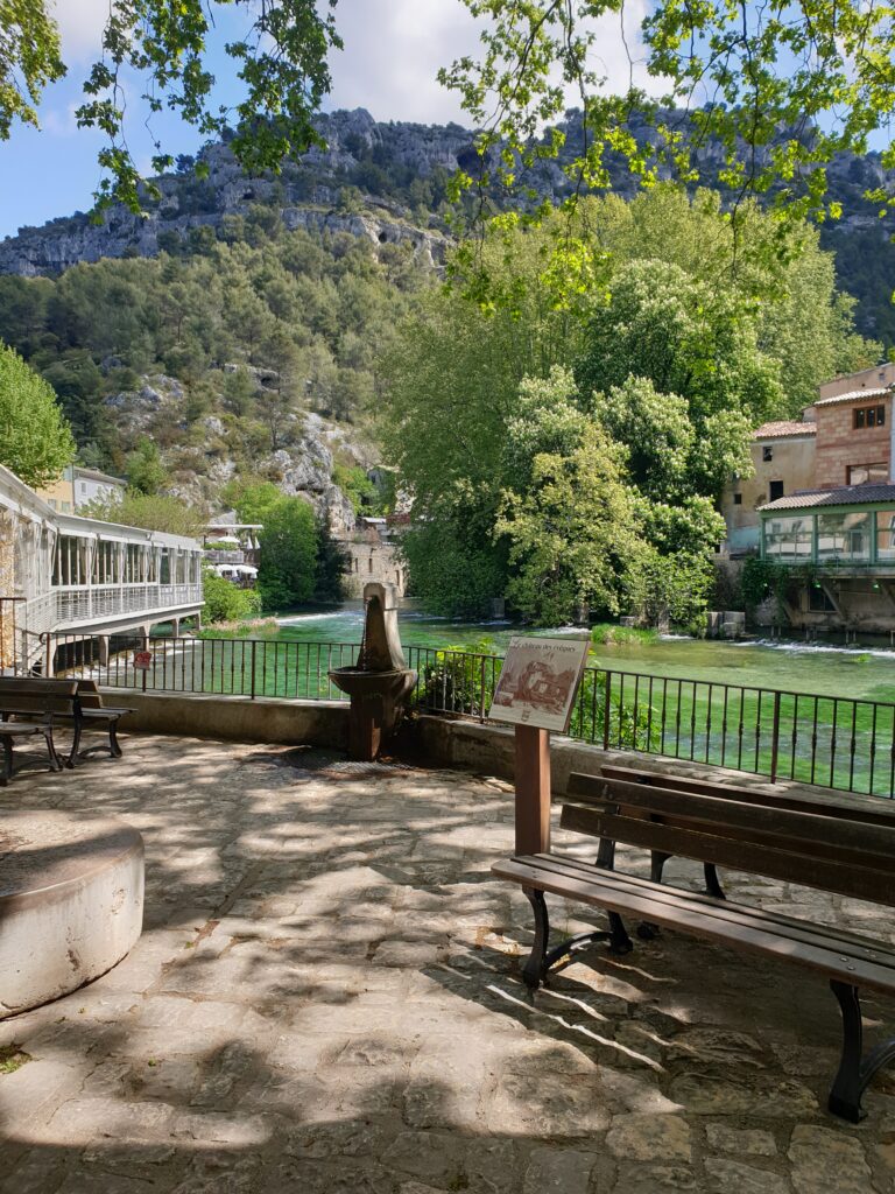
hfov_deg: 53.1
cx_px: 448
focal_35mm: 26
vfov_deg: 67.3
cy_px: 597
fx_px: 896
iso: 50
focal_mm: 4.3
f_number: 2.4
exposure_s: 1/654
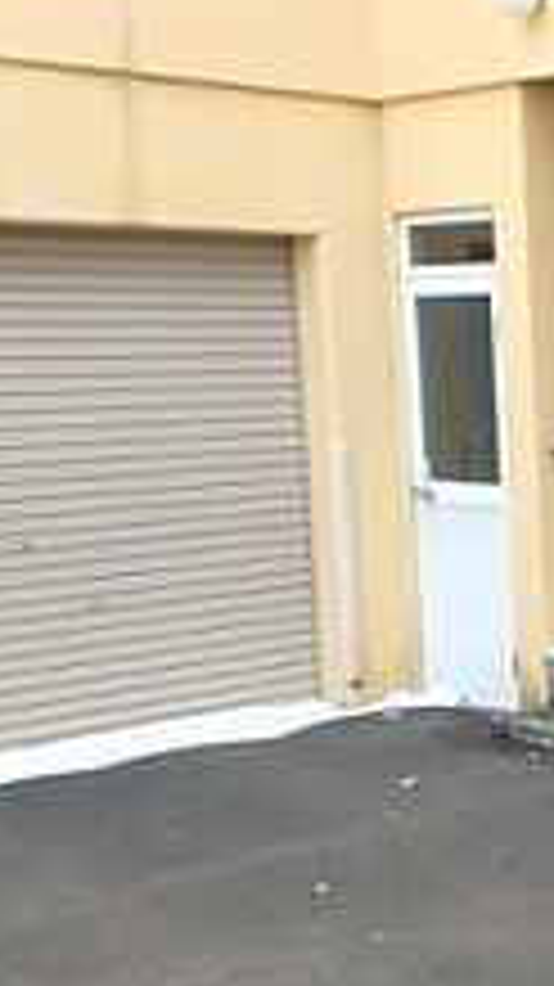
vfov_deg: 31.2
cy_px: 666
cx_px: 1031
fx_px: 1752
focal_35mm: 67
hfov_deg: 15.2
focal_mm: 3.7
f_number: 3.5
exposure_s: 1/160
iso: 125
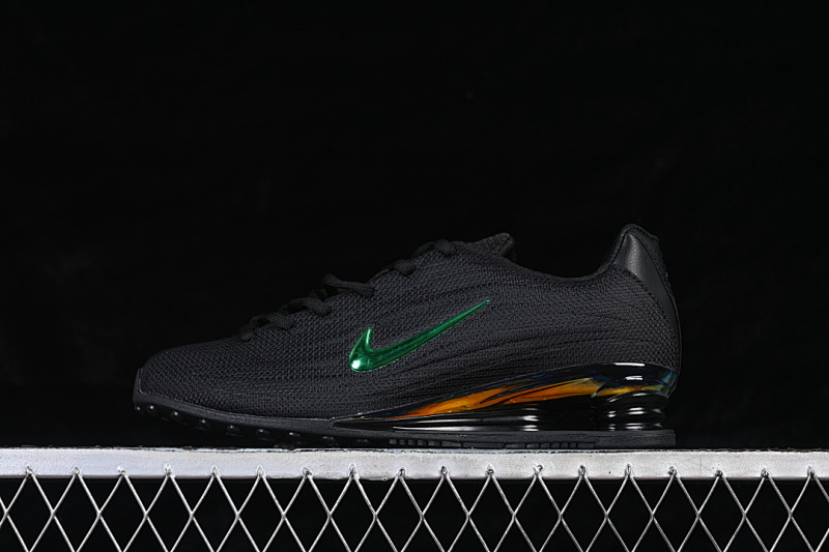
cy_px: 276
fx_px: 1727
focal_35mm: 75
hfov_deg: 27.0
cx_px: 414
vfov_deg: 18.2
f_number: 6.3
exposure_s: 1/60
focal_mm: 50
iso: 160
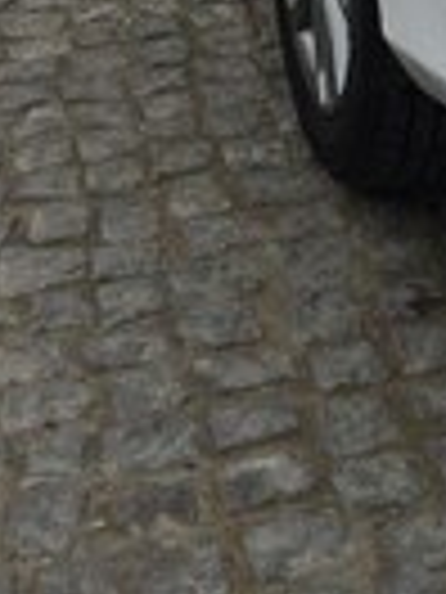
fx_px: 1873
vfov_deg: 16.1
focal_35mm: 109
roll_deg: +1.0
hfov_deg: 13.5
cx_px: 378
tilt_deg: -12.1
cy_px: -374
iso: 32
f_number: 2.2
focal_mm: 4.15
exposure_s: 1/2160
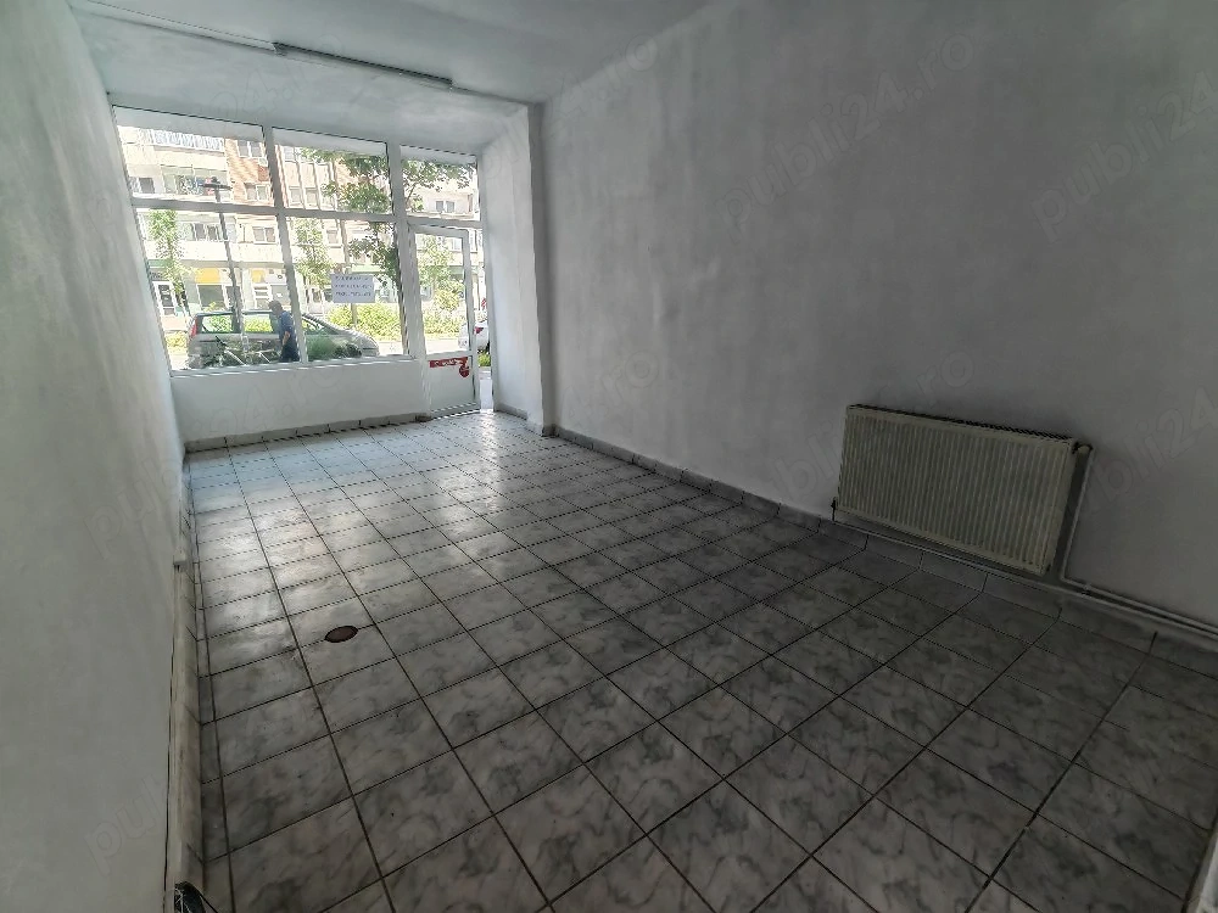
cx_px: 609
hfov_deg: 94.5
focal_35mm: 16
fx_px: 563
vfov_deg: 78.1
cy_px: 456
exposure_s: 1/213
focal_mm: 1.96
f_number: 2.2
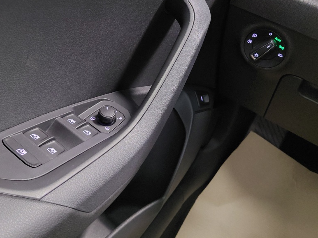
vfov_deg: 42.6
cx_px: 153
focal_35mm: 33
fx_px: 303
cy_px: 86
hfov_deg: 55.3
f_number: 1.8
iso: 800
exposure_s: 1/25
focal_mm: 4.69
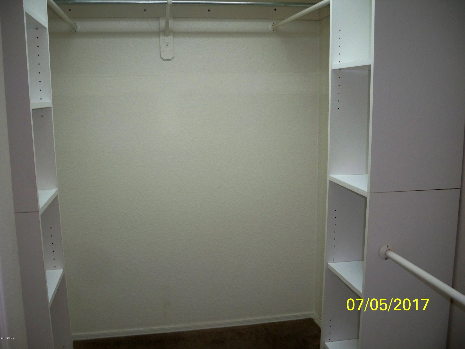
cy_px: 174
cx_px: 232
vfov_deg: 40.7
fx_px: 470
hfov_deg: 52.6
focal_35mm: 35
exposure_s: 1/60
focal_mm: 6.3
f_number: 3.1
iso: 200
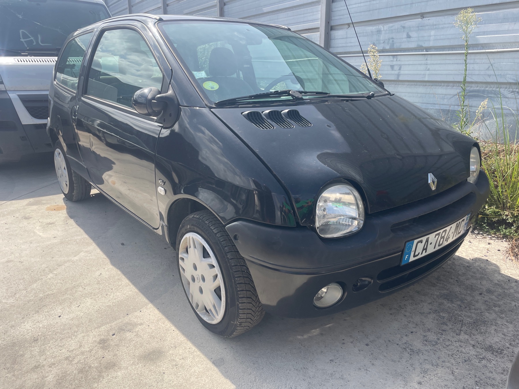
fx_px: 390
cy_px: 194
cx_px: 260
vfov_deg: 53.1
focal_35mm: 26
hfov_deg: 67.3
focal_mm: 4.2
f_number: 1.6
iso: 32
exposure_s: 1/1855
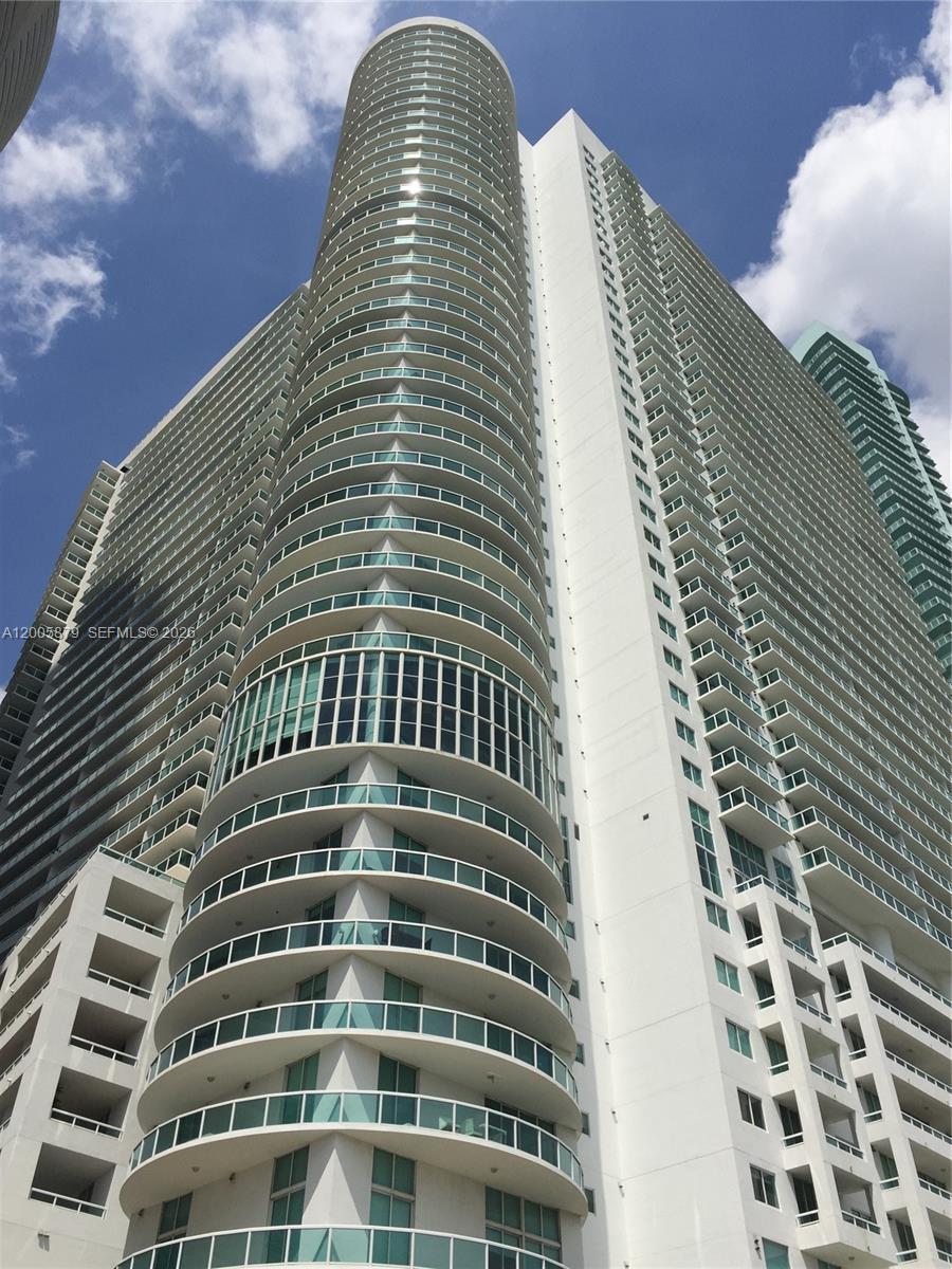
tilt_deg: +45.5
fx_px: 1063
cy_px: 634
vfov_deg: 61.7
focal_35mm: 29
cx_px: 476
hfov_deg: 48.2
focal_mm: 4.15
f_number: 2.2
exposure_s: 1/5650
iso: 32
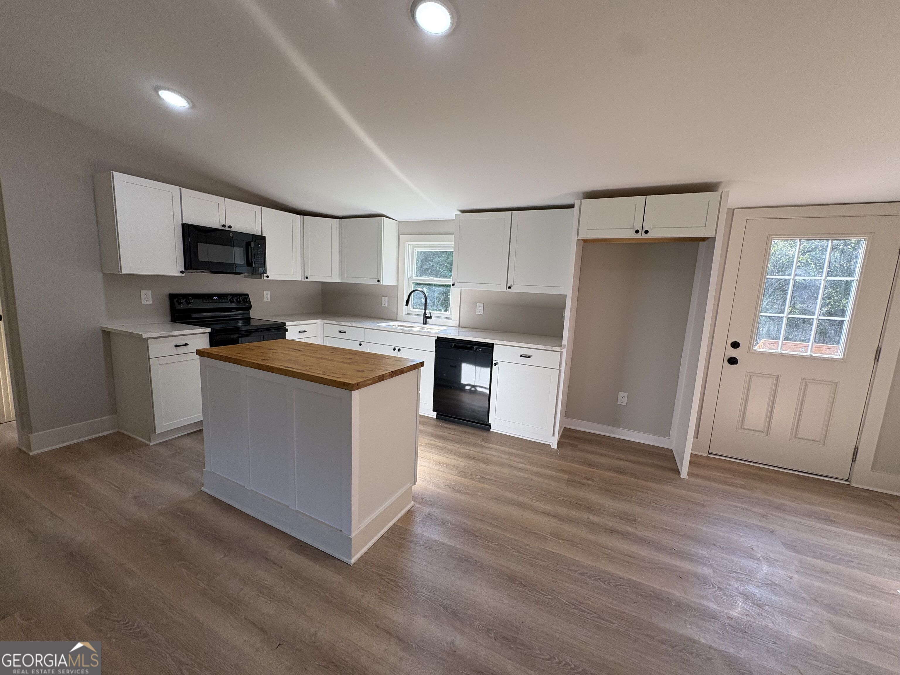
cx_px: 450
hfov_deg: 102.1
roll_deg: -1.3
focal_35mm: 14
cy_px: 338
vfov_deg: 85.7
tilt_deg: -8.2
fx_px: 364
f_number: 2.2
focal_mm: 2.22
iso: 64
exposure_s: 1/120
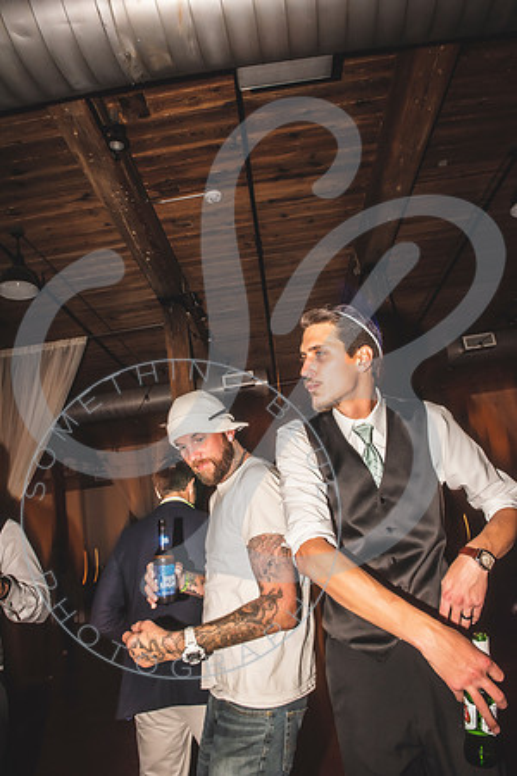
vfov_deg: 73.7
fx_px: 517
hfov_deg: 53.1
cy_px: 388
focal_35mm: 24
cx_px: 258
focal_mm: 24
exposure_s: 1/13
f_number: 11
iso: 1000
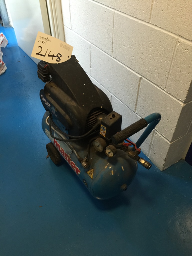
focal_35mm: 29
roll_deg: +1.7
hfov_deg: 48.2
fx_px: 214
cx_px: 96
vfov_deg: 61.7
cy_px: 128
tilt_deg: -42.4
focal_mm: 4.15
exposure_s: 1/8
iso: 125
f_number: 2.2
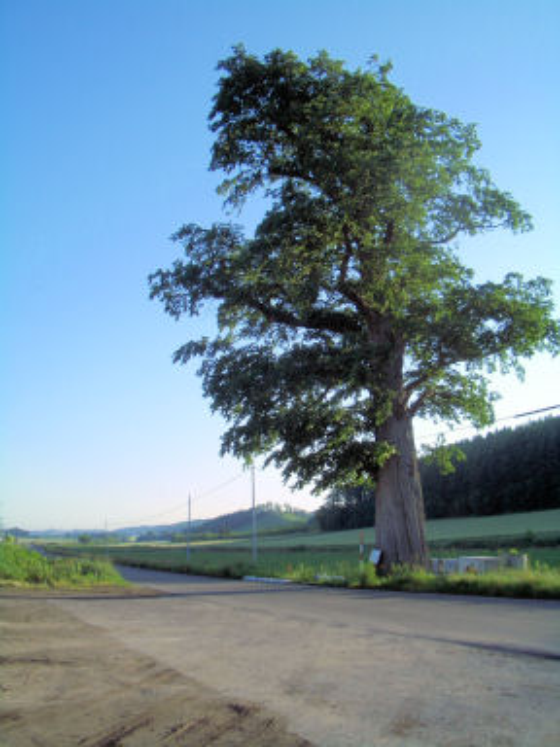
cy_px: 374
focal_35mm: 35
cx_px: 280
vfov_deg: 52.6
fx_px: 755
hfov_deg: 40.7
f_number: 4.3
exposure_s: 1/320
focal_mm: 5.8
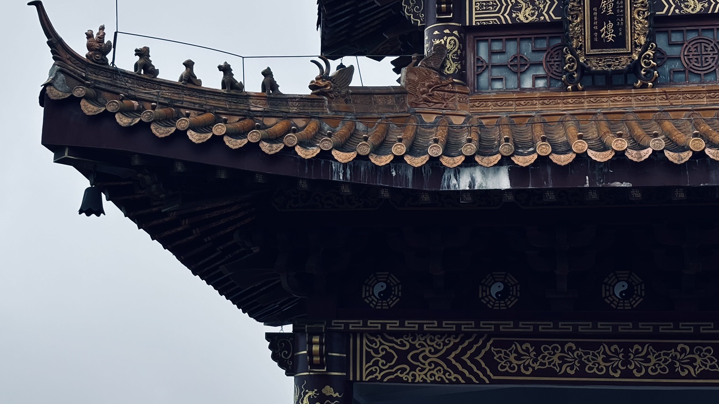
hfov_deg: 29.7
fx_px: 1354
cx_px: 282
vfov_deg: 17.0
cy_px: 200
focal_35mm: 71
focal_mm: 5.96
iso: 32
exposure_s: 1/1279
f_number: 1.6
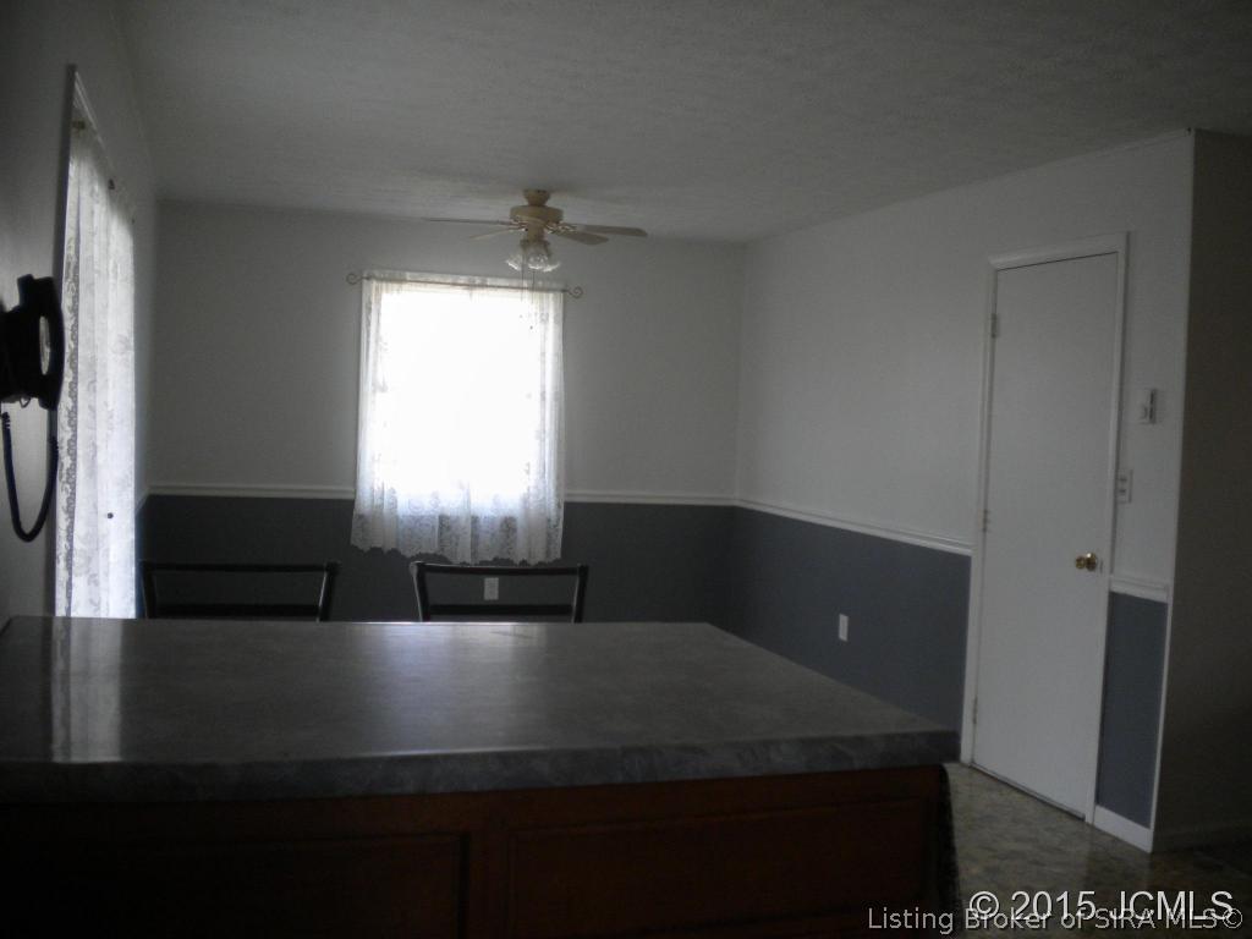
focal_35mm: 35
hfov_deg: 52.6
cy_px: 470
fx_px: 1266
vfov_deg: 40.7
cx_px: 626
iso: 182
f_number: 3.1
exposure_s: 1/53.6
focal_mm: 6.3
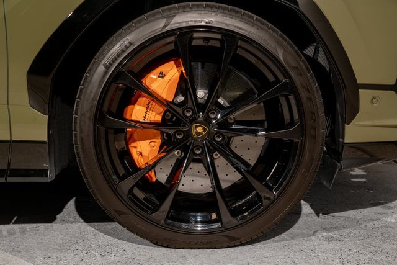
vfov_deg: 21.6
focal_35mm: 63
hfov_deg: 31.9
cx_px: 198
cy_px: 132
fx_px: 695
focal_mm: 63
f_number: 7.1
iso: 400
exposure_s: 1/50
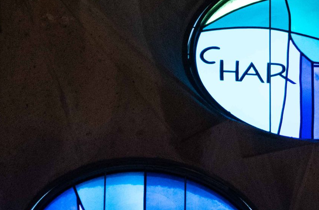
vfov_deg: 2.3
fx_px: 5218
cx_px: 366
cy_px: 156
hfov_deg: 3.5
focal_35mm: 591
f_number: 6.3
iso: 8000
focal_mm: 190
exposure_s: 1/320
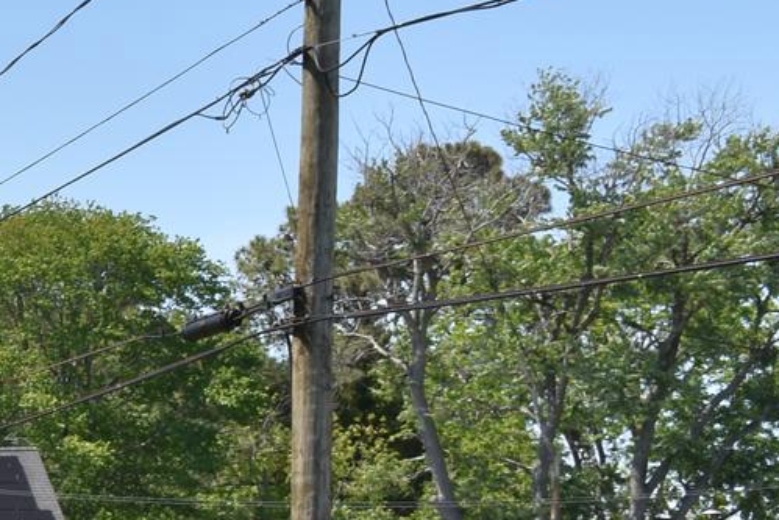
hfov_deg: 11.6
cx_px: -749
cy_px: 775
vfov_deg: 8.4
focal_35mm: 160
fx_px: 3463
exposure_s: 1/200
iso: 100
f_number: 9
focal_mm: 26
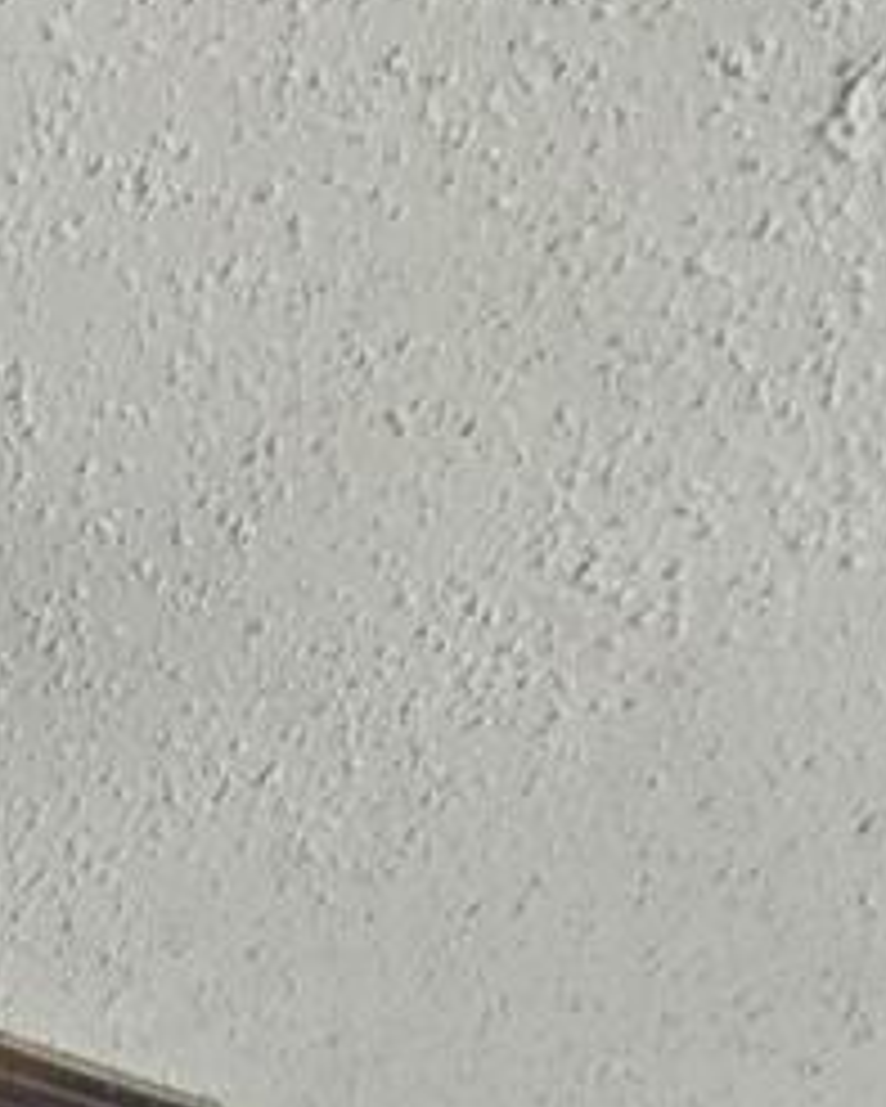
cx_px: -1111
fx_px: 3374
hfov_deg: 12.4
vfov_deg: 9.3
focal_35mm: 103
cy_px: 3964
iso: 100
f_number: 2.2
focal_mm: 2.2
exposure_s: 1/60
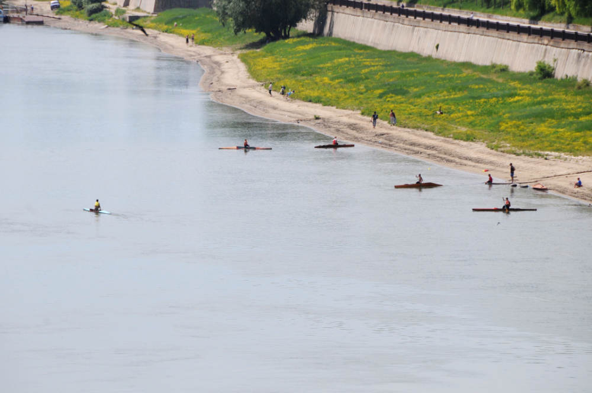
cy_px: 196
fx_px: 4927
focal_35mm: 300
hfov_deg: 6.9
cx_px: 296
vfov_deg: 4.6
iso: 640
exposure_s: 1/1600
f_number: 11
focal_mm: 200
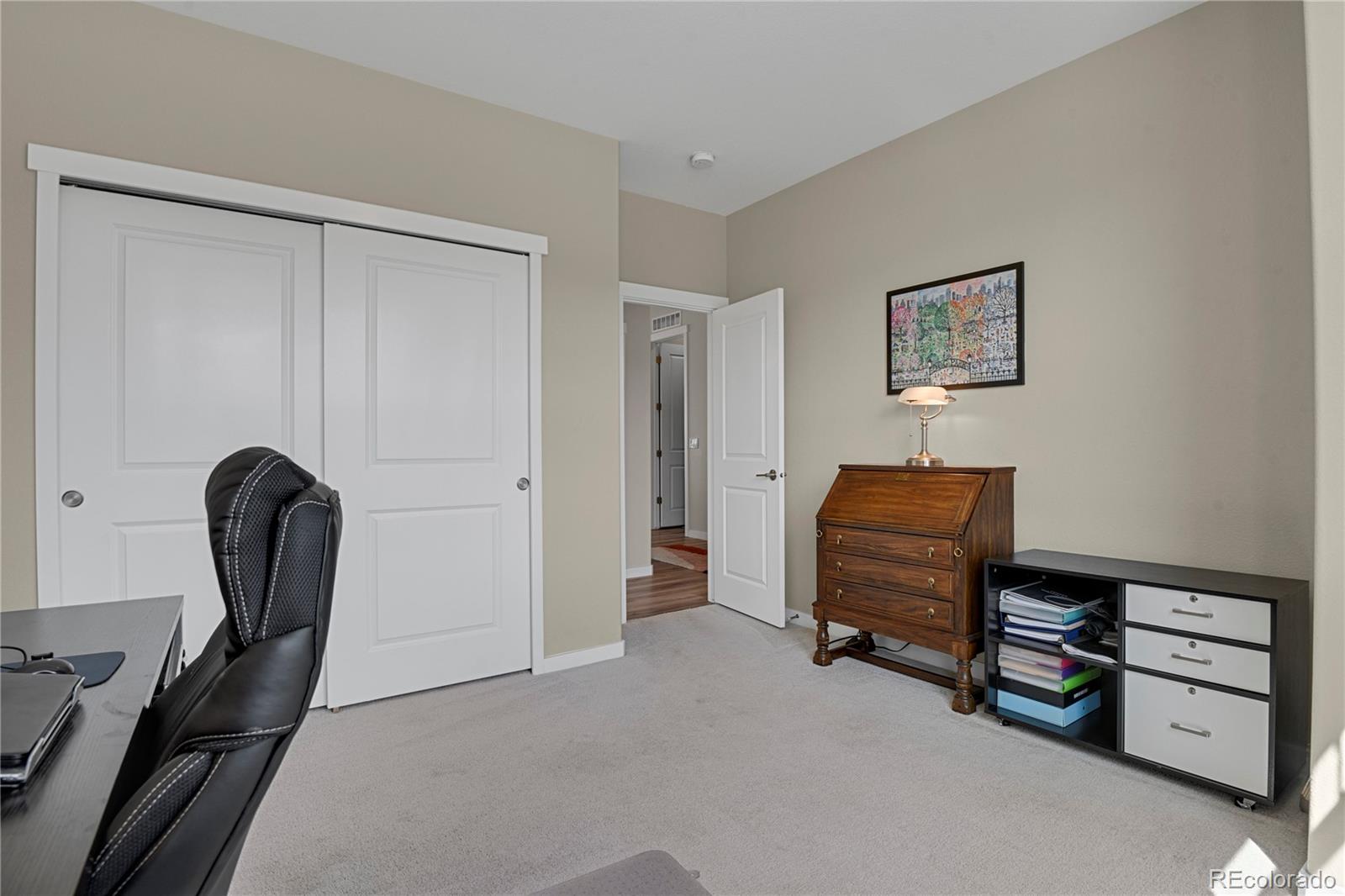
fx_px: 635
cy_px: 448
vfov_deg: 70.4
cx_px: 672
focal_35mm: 17
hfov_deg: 93.3
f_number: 8
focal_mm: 17
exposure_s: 1/2
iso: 250
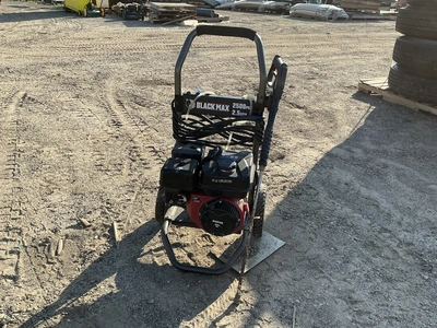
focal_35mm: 28
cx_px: 218
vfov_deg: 49.7
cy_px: 164
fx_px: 353
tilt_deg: -26.7
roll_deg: -2.6
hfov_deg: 63.4
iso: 25
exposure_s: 1/816
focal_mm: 3
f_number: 1.8
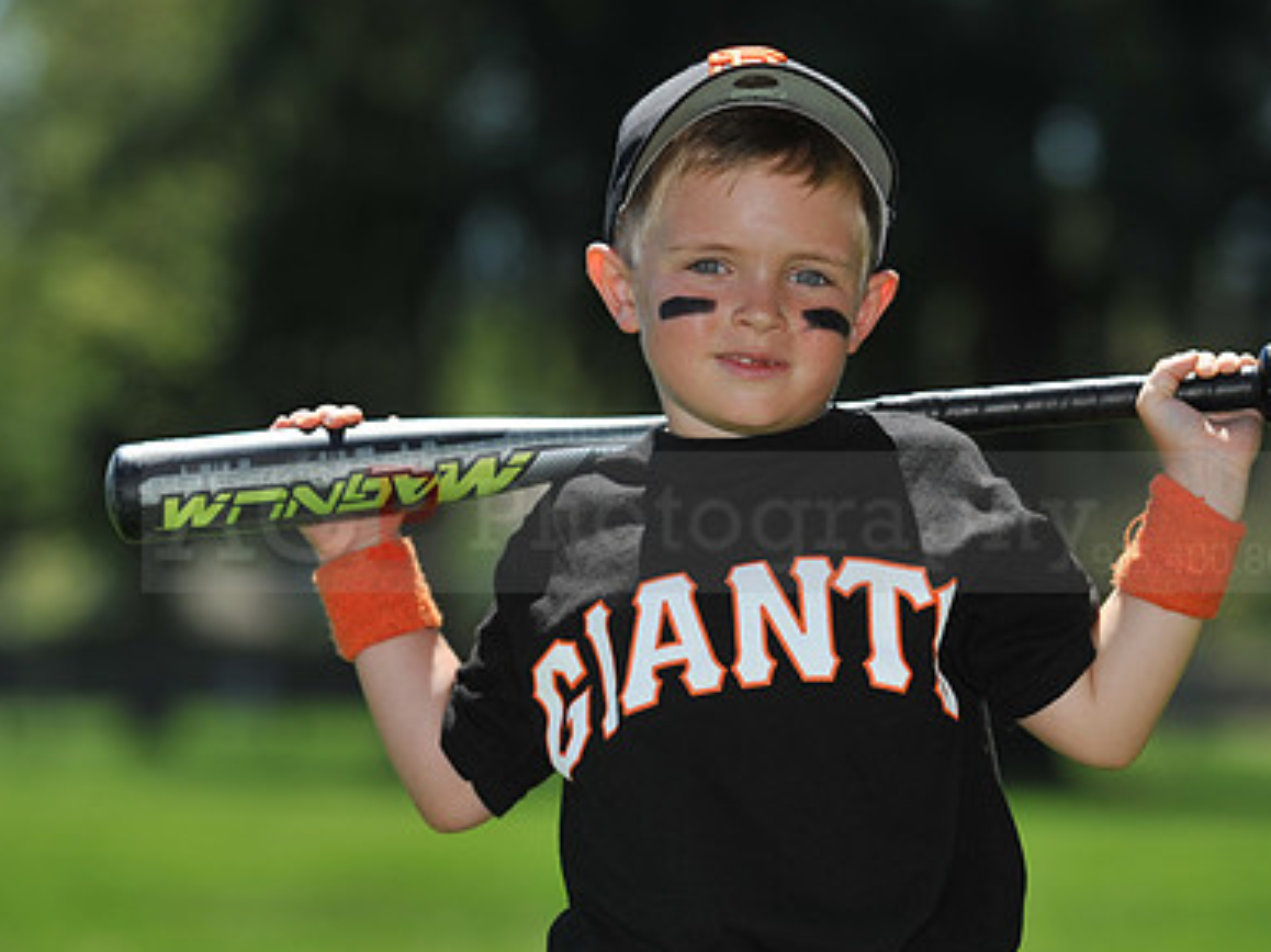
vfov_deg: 7.6
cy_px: 494
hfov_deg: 10.2
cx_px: 695
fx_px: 7155
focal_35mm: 195
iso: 200
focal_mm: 135
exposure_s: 1/2000
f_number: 4
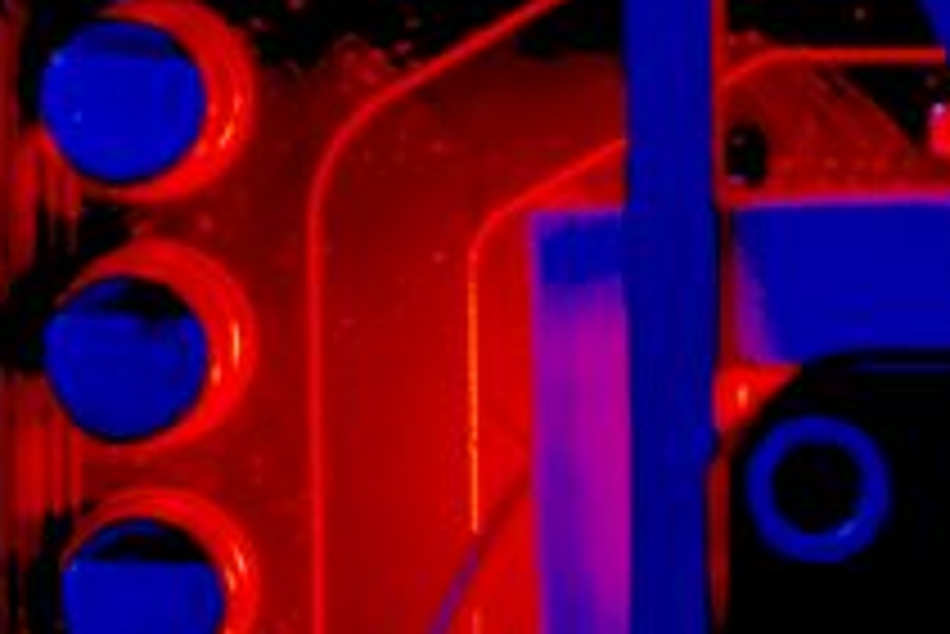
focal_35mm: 1535
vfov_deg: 0.9
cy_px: 1144
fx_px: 40533
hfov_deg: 1.3
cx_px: 1198
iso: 800
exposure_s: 6
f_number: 11
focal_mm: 180
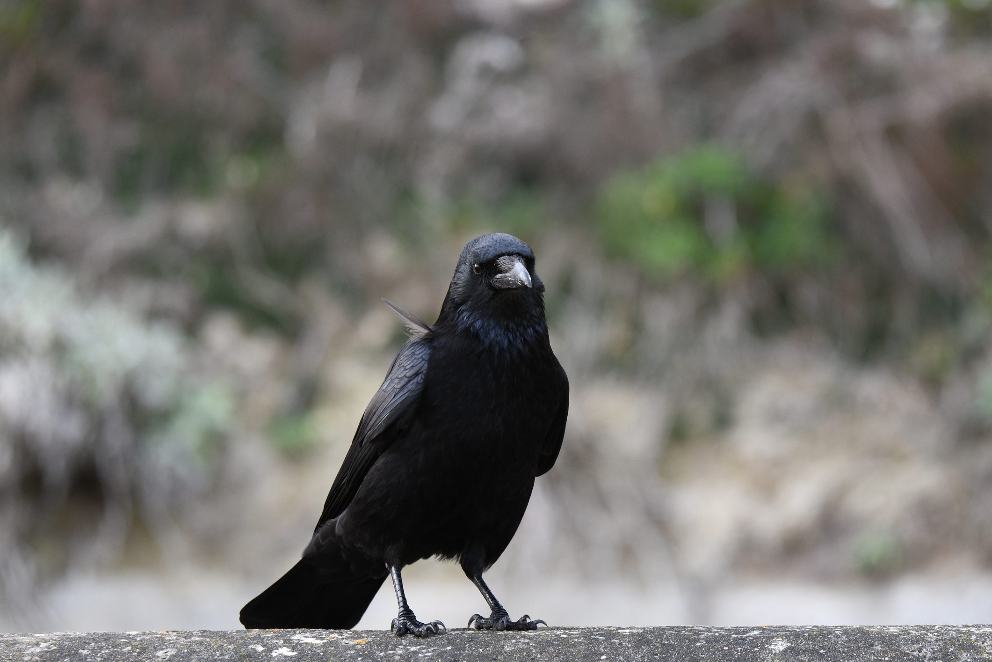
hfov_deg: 5.5
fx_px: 10333
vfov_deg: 3.7
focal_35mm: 375
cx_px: 496
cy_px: 331
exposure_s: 1/200
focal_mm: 250
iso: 500
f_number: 6.3
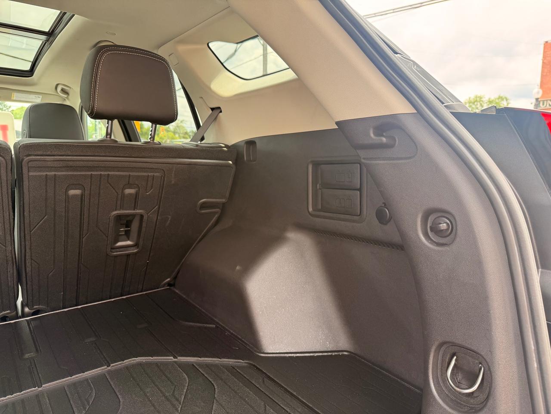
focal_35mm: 24
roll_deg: -1.6
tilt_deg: -6.7
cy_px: 207
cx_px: 276
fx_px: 382
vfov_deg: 56.8
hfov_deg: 71.6
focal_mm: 6.76
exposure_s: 1/279
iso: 100
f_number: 1.78
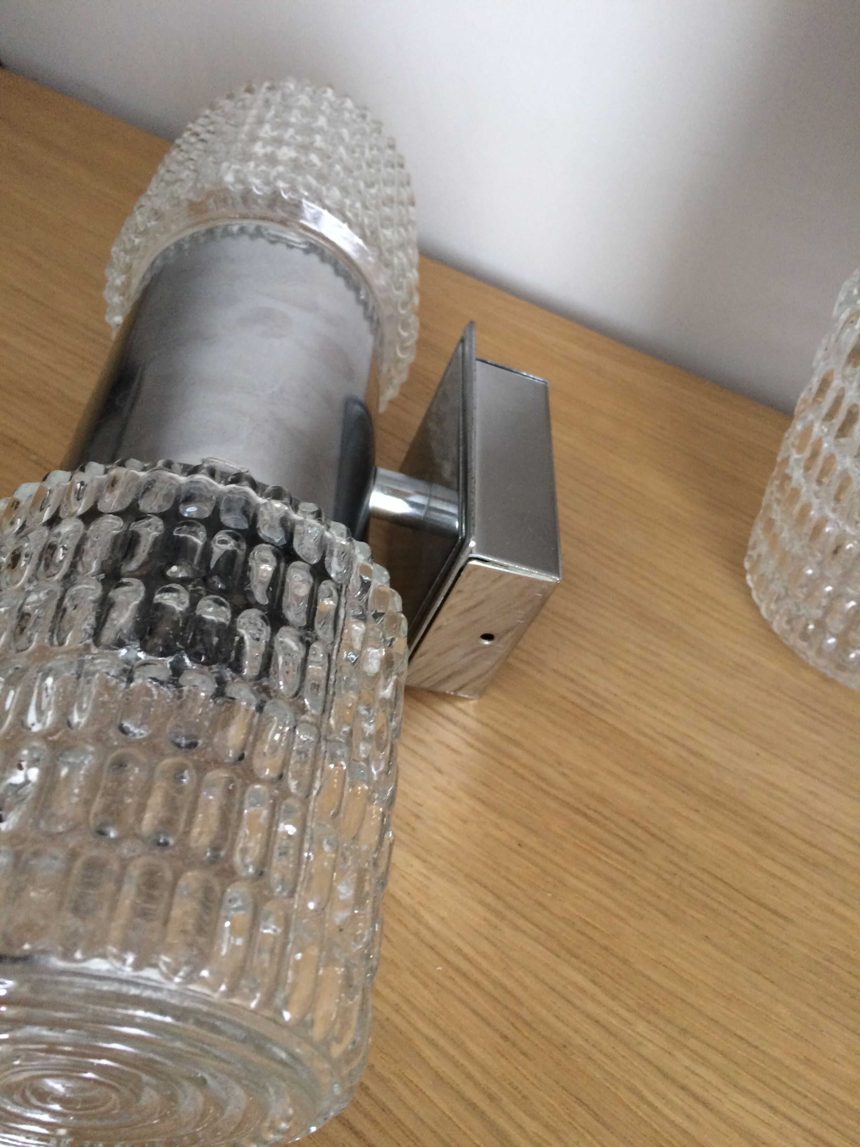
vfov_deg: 61.7
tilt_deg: -46.0
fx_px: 961
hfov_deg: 48.2
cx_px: 430
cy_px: 574
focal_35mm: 29
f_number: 2.2
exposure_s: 1/33
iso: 250
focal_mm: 4.15
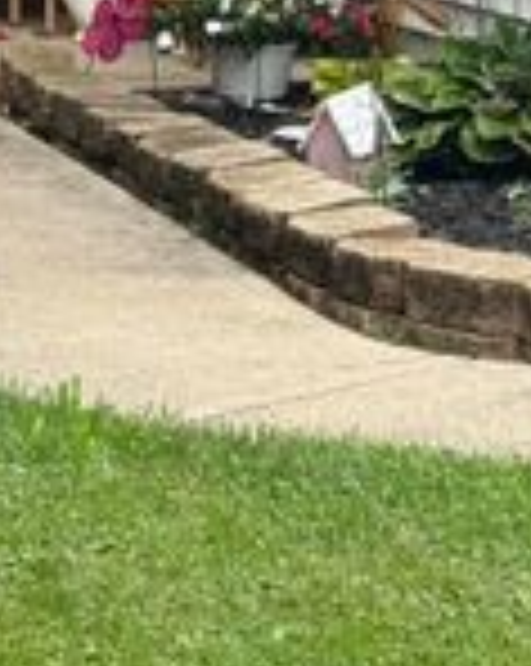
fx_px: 4154
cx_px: -18
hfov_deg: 7.3
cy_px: -470
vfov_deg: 8.8
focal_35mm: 211
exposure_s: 1/1597
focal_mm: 6.76
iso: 64
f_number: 1.78
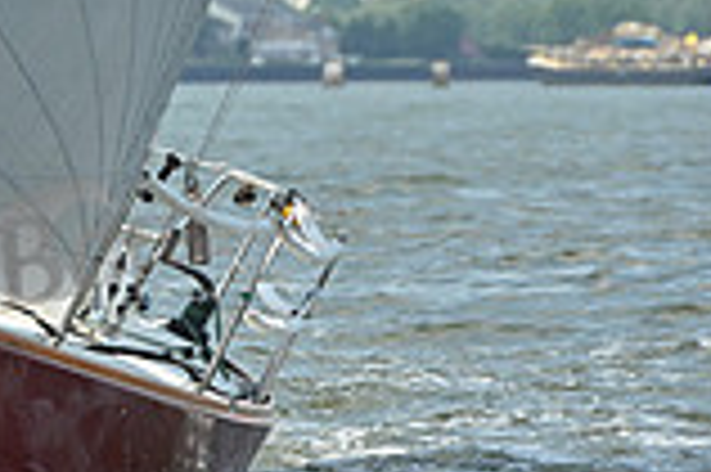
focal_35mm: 735
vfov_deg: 1.9
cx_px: -518
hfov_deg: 2.8
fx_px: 14501
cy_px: 101
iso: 320
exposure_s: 1/1250
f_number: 8
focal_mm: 200
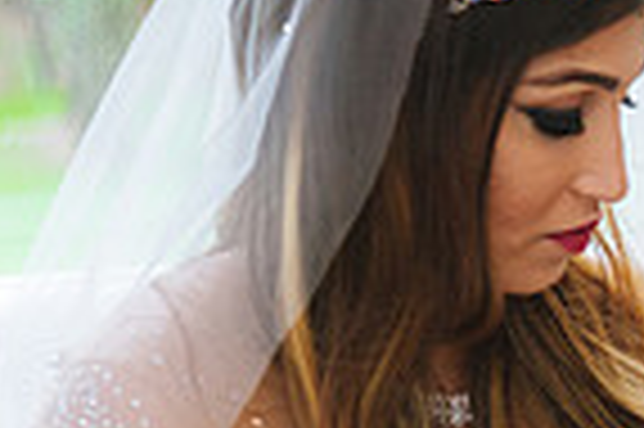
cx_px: 1070
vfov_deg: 6.2
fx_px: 3967
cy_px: 436
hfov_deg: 9.0
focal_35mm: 222
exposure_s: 1/200
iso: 800
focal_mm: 52
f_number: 2.8
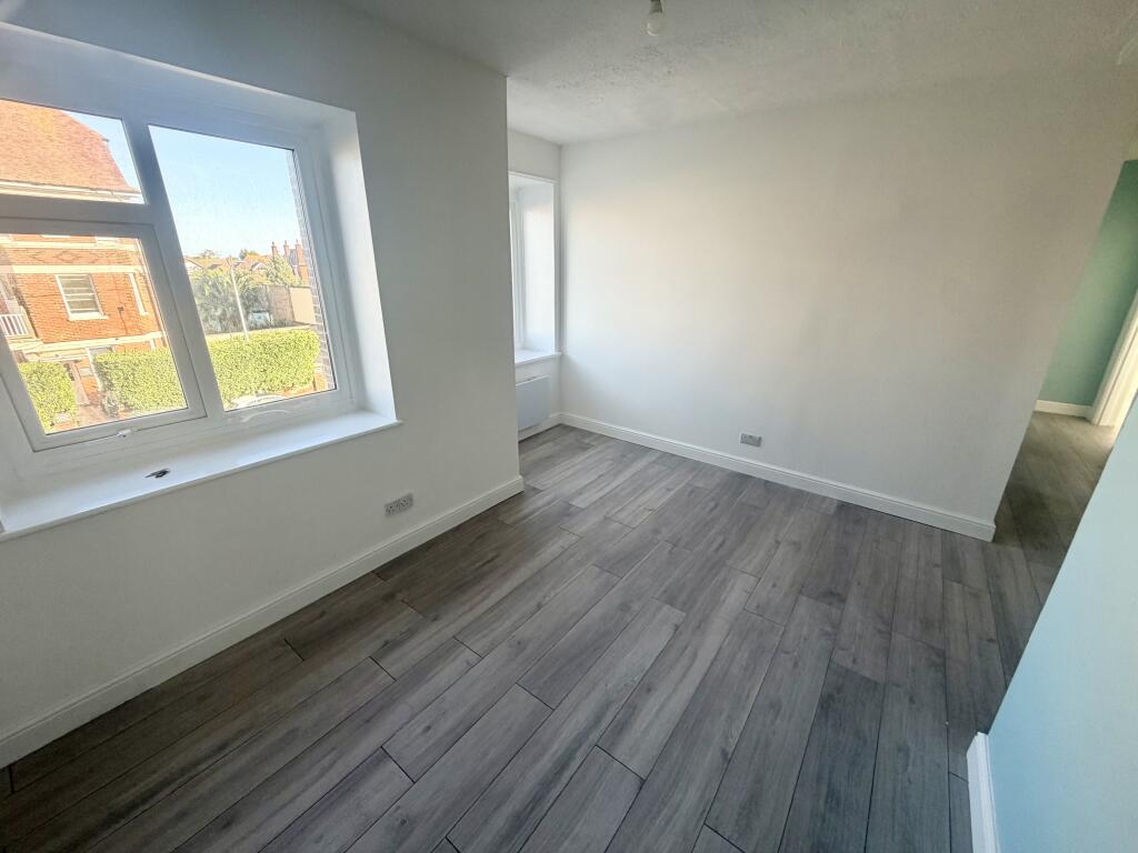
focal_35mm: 14
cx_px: 569
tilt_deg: -19.8
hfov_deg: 102.1
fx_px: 460
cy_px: 426
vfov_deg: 85.7
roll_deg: +0.3
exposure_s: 1/121
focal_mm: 2.22
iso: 80
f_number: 2.2
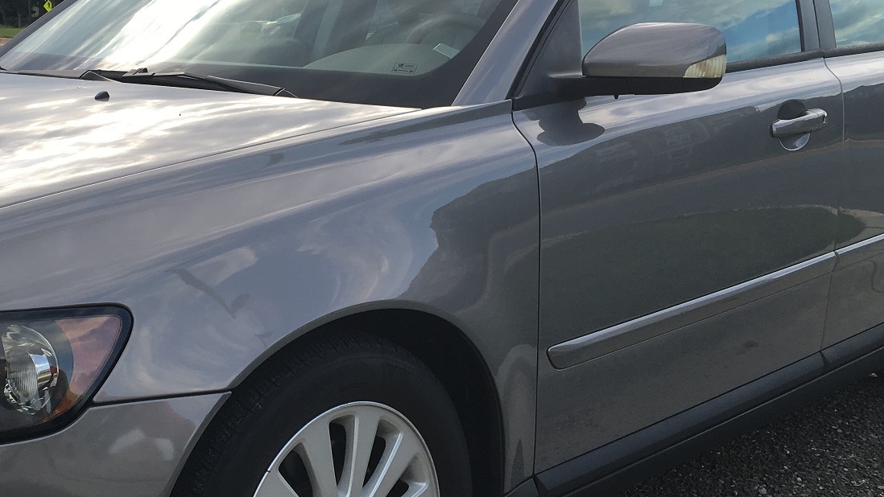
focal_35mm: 58
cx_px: 275
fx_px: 1360
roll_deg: -0.6
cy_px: 180
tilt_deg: -5.9
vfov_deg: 20.7
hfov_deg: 35.6
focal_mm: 4.15
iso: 25
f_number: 2.2
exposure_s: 1/308
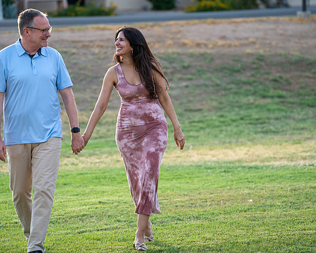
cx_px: 138
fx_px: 2338
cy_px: 113
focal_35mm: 250
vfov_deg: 6.2
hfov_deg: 7.7
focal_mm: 200
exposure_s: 1/320
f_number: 4
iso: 160
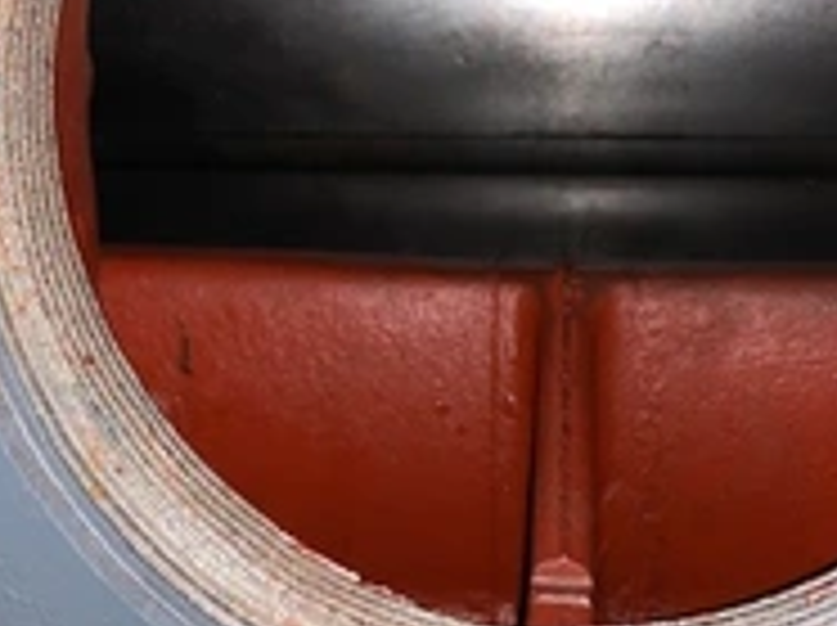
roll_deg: +1.1
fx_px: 1352
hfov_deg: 34.4
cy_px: 203
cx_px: 446
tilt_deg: -7.8
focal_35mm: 56
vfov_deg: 25.9
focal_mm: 4.25
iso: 25
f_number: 1.8
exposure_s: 1/48
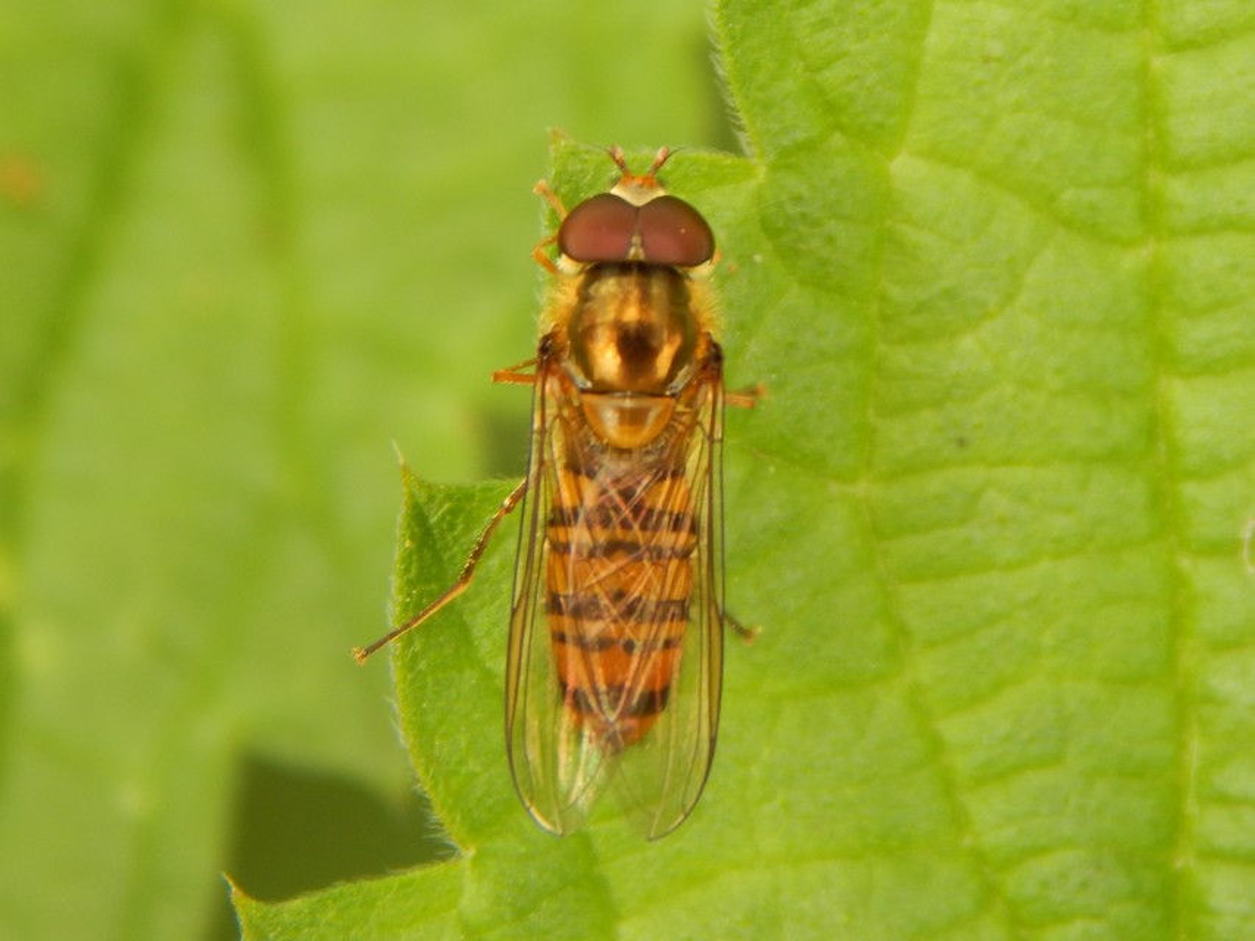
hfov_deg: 10.9
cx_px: 628
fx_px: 6599
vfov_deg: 8.2
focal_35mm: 182
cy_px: 470
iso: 125
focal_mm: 32.8
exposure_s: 1/30
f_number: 5.3
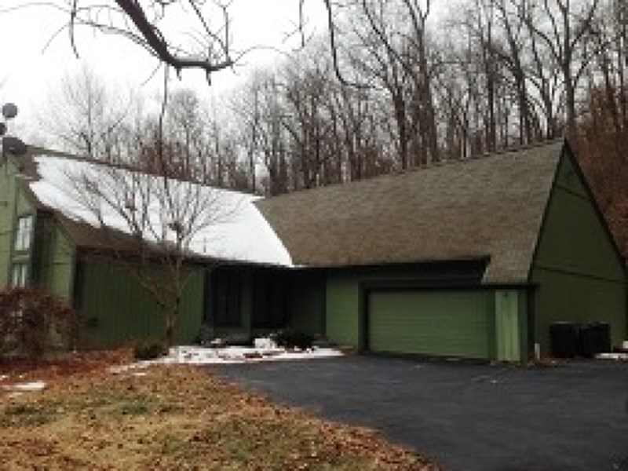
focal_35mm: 33
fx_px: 599
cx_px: 314
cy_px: 236
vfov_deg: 42.9
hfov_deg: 55.4
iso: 50
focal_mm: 4.12
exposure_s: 1/178
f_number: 2.4
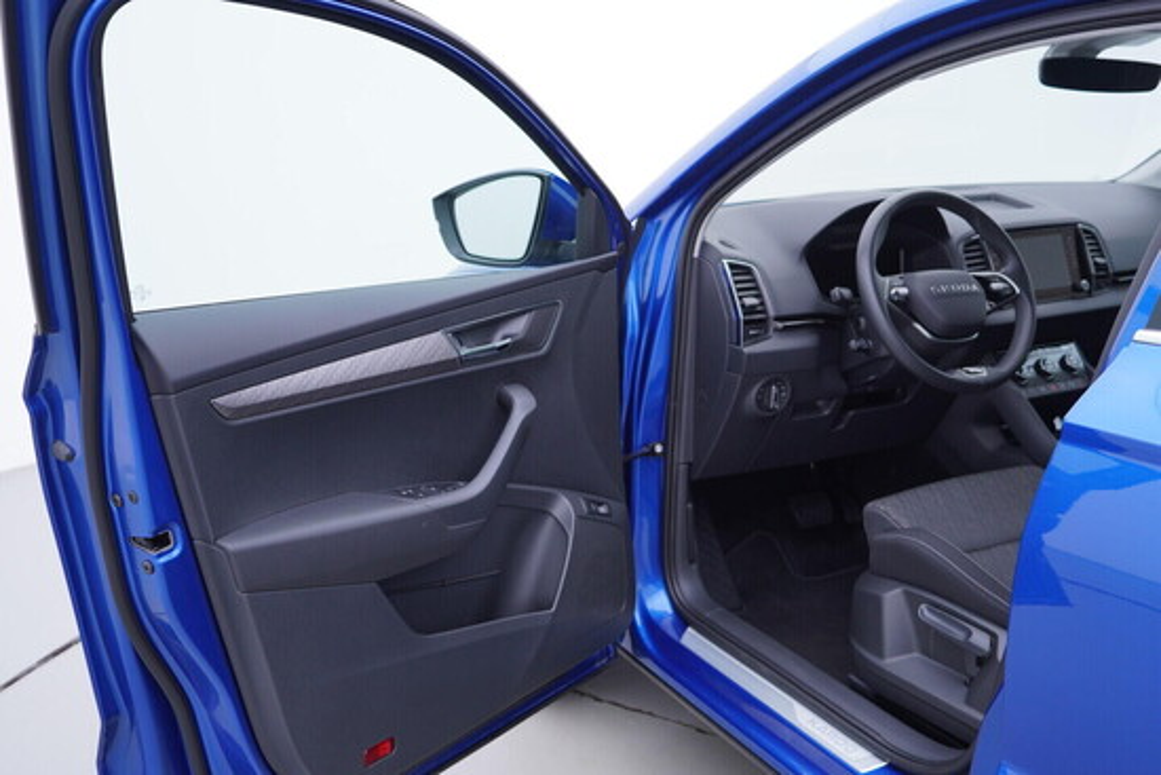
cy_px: 388
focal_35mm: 36
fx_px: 1161
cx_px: 580
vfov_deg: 36.9
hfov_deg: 53.1
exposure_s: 1/50
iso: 125
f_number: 3.2
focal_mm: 24
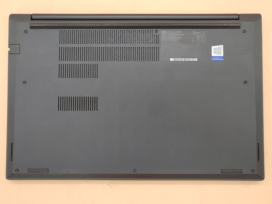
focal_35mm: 31
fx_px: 244
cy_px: 102
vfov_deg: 45.4
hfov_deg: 58.4
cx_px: 136
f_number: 1.8
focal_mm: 4.36
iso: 50
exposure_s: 1/64
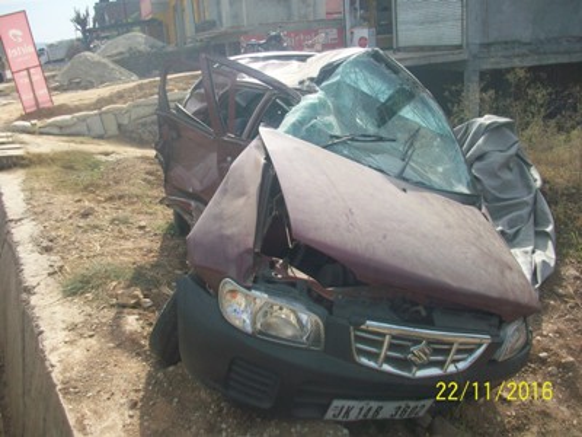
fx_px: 538
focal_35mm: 32
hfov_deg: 56.8
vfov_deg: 44.2
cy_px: 218
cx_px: 291
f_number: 2.8
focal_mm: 5.7
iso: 64
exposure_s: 1/640
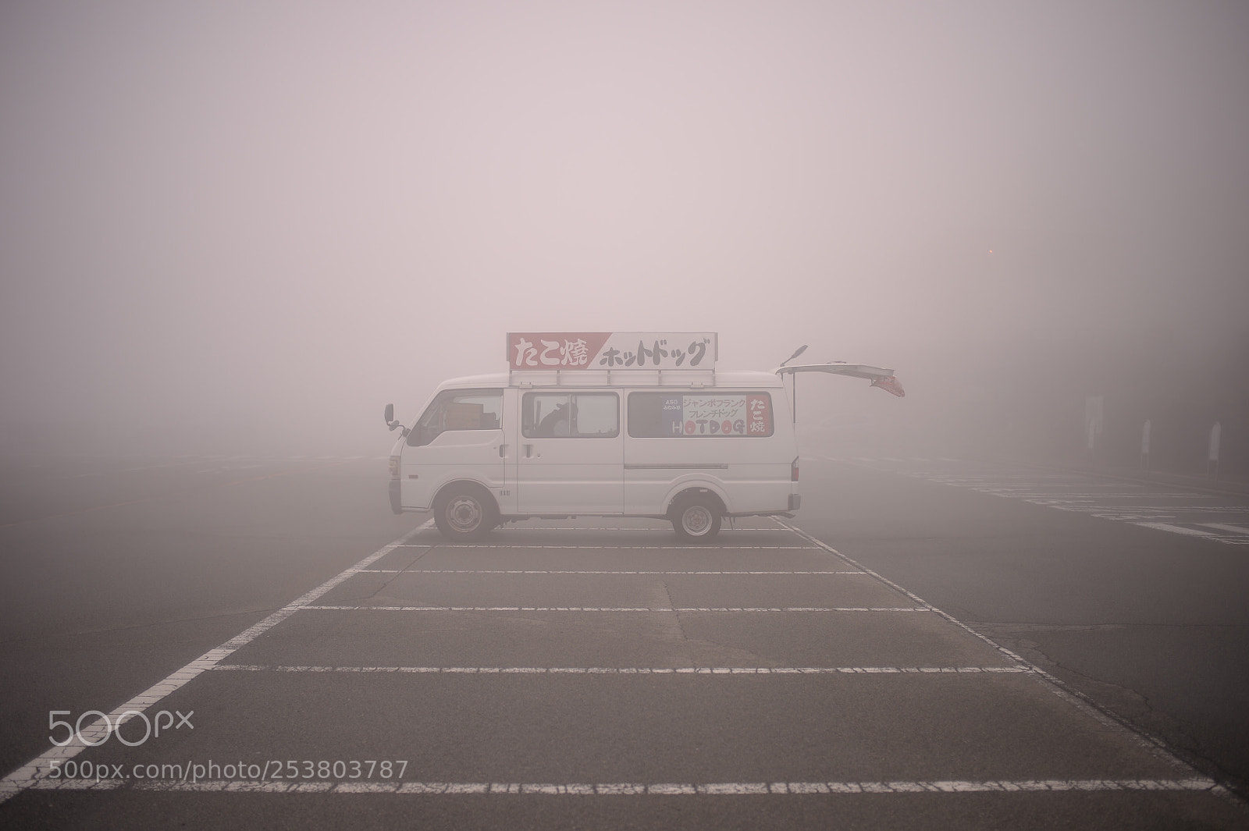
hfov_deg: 45.5
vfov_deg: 31.2
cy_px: 416
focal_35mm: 43
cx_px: 624
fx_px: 1491
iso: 50
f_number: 2
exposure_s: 1/2000
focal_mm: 43
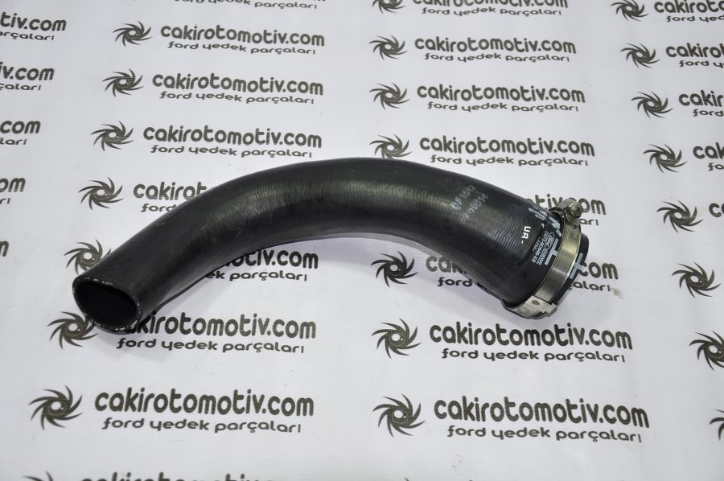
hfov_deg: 35.1
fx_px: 1145
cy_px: 240
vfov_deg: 23.7
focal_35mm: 57
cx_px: 362
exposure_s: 1/40
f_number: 4.5
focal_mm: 38
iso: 200
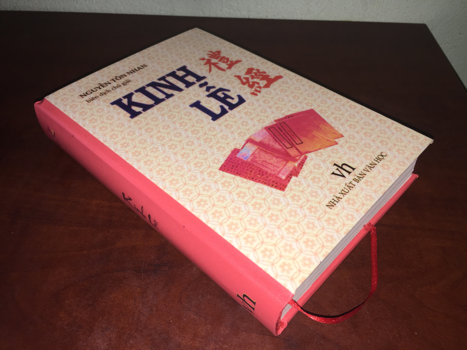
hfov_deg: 61.7
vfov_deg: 48.2
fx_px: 391
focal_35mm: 29
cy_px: 175
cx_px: 234
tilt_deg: -46.3
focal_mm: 4.15
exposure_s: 1/83
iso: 32
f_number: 2.2
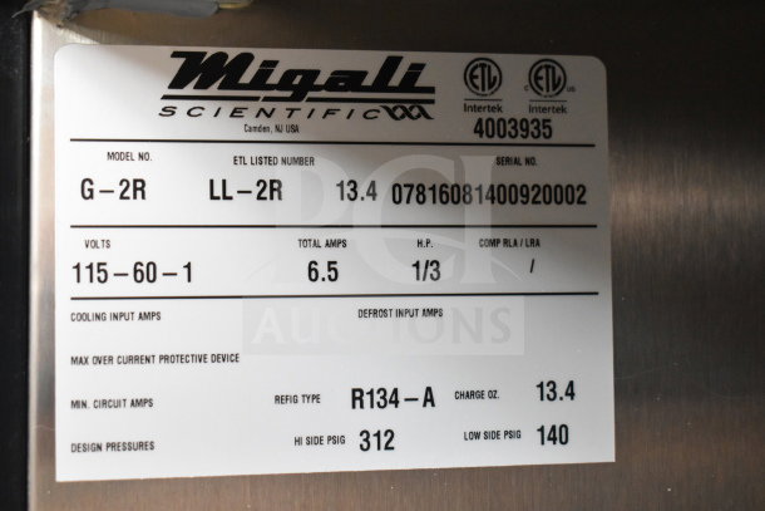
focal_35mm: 60
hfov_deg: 33.4
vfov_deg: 22.6
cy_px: 256
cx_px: 382
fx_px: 1275
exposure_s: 1/60
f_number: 5
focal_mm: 40
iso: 4000
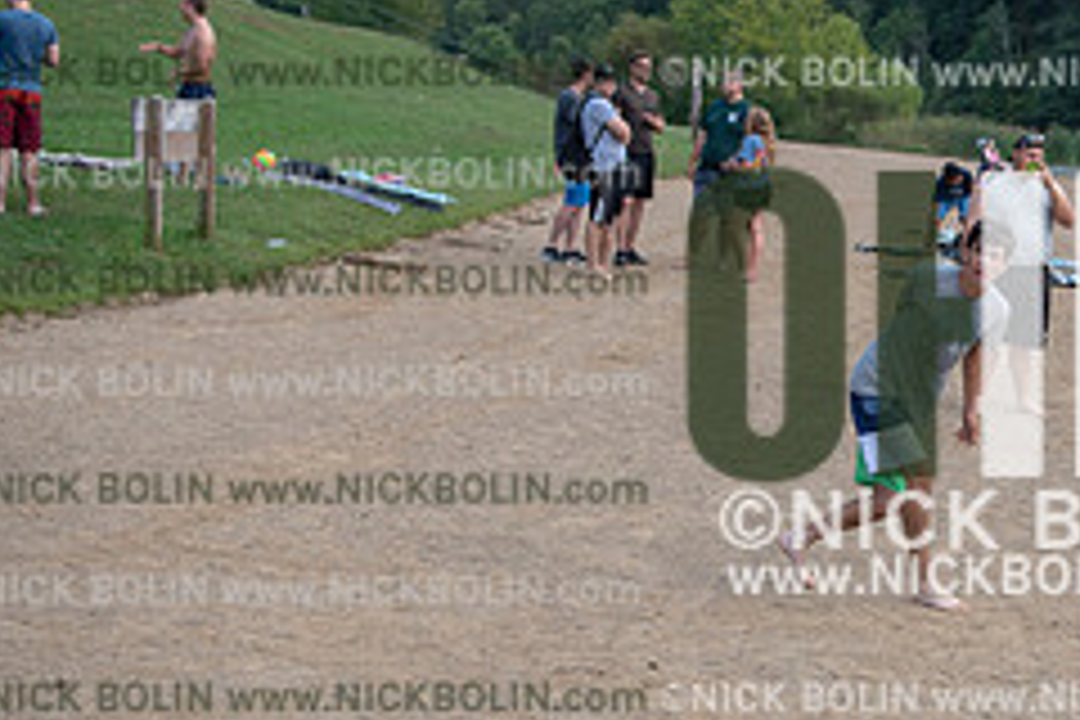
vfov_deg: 16.7
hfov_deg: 24.0
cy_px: 385
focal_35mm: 82
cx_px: 1004
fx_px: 2460
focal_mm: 34
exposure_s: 1/640
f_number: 3.2
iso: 160
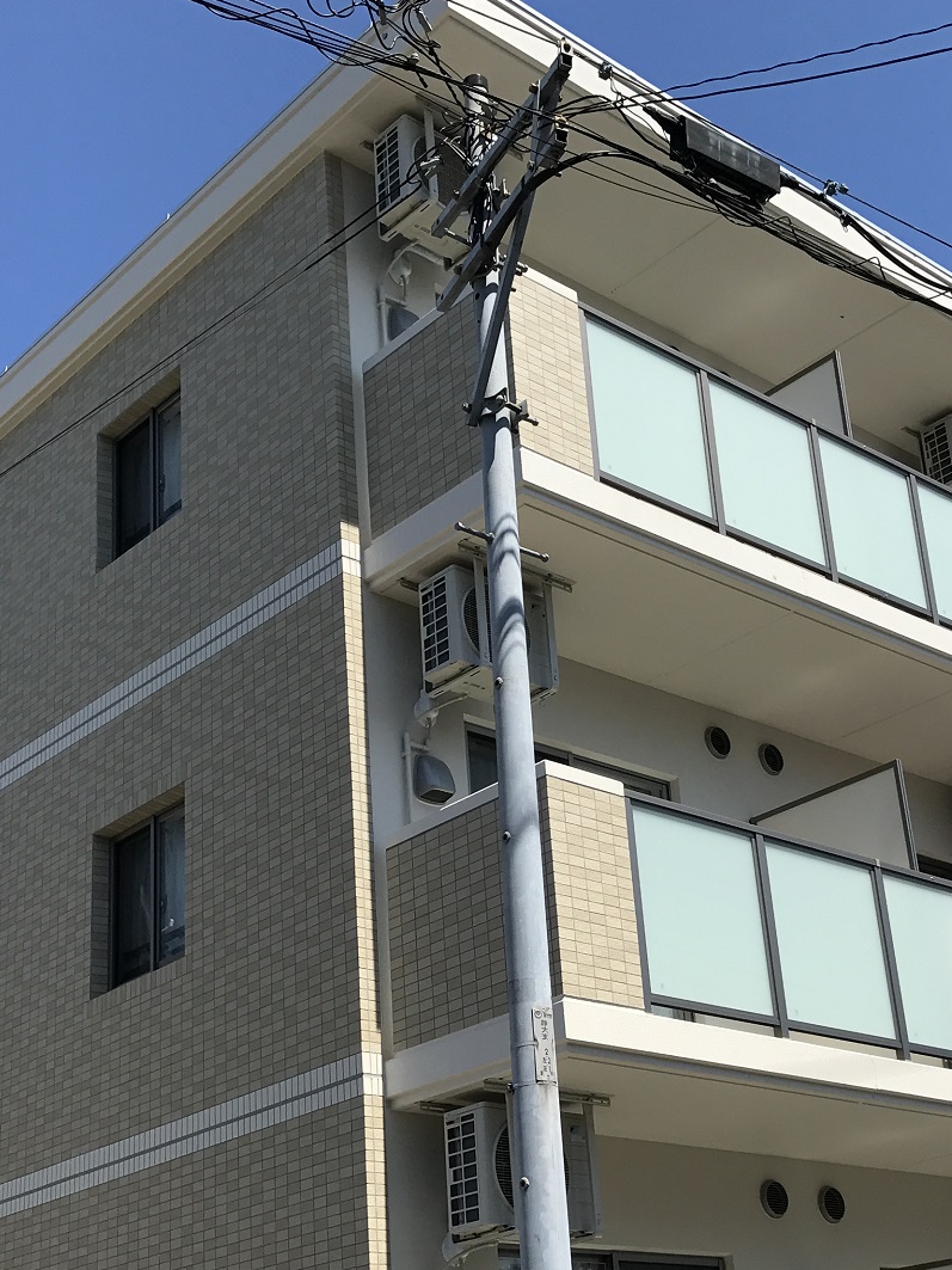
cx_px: 489
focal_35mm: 51
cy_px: 794
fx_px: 1870
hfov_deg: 28.6
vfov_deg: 37.3
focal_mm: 3.99
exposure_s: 1/2398
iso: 20
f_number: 1.8
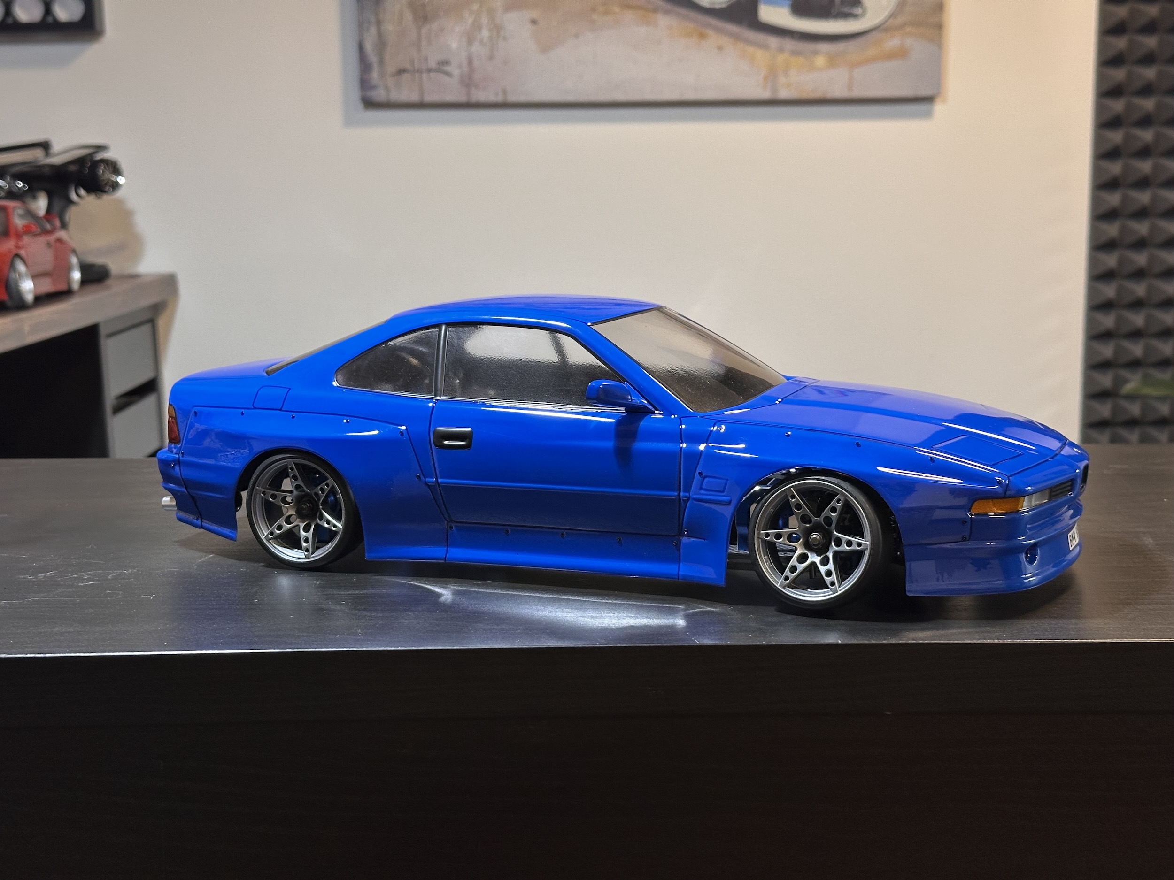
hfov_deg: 39.7
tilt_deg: -9.4
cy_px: 440
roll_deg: +0.3
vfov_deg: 30.3
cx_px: 587
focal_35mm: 48
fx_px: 1628
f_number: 1.78
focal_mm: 6.86
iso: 200
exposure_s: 1/50
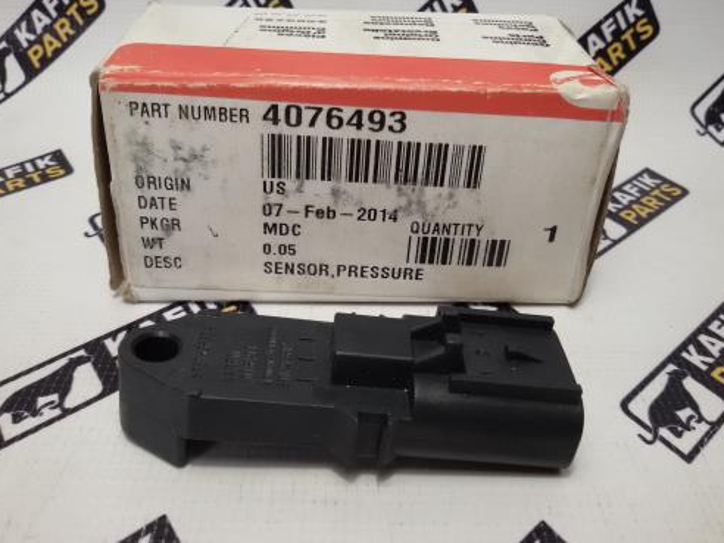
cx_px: 378
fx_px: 711
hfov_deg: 53.9
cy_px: 264
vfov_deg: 41.8
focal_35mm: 34
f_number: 2.4
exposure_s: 1/33
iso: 40
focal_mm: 2.93
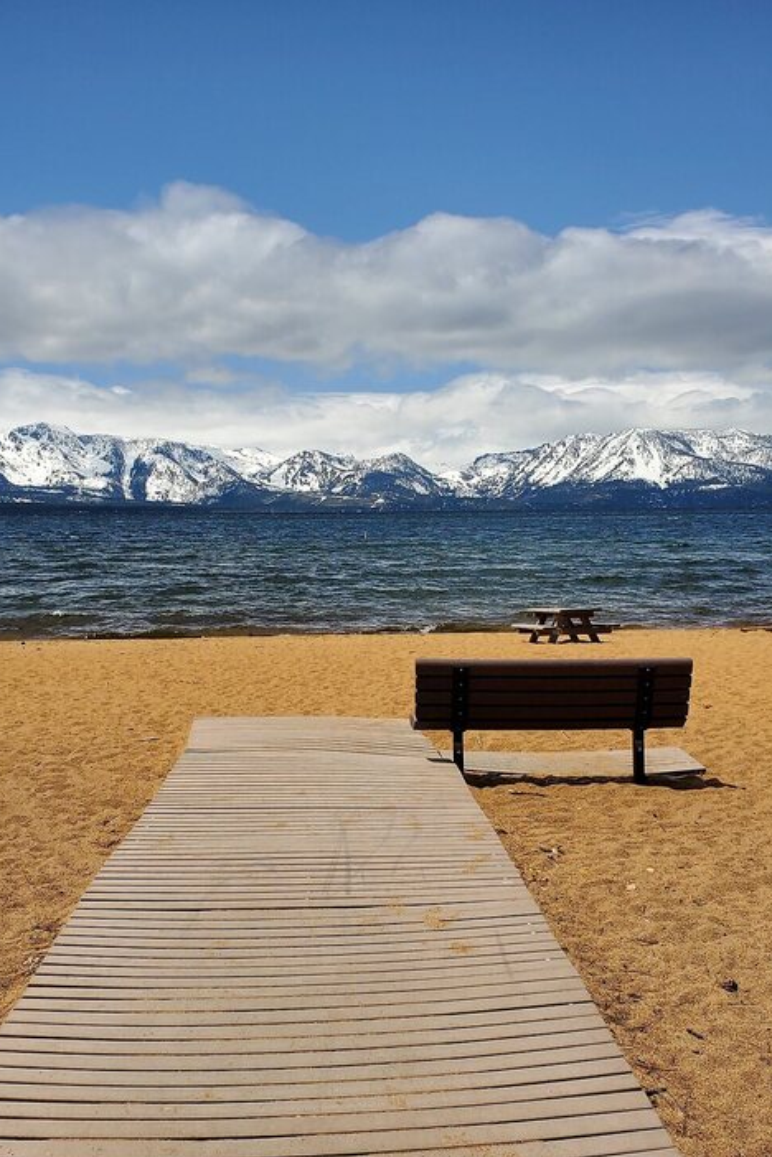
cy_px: 592
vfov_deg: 51.9
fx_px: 1190
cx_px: 370
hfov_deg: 35.9
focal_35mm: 37
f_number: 2.4
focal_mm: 4.3
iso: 50
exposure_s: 1/3483
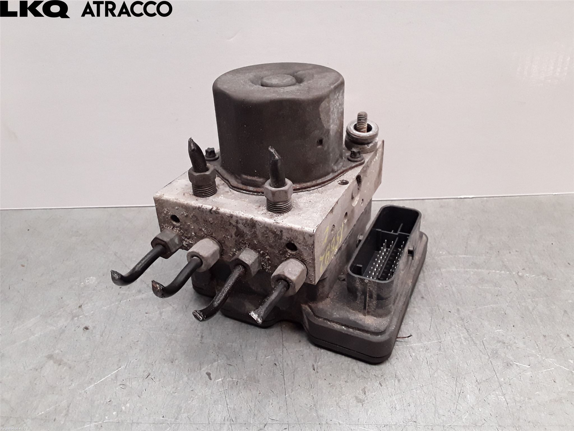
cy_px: 216
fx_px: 464
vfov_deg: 49.7
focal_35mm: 28
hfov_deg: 63.4
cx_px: 287
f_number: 1.9
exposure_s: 1/100
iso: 100
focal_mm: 2.91
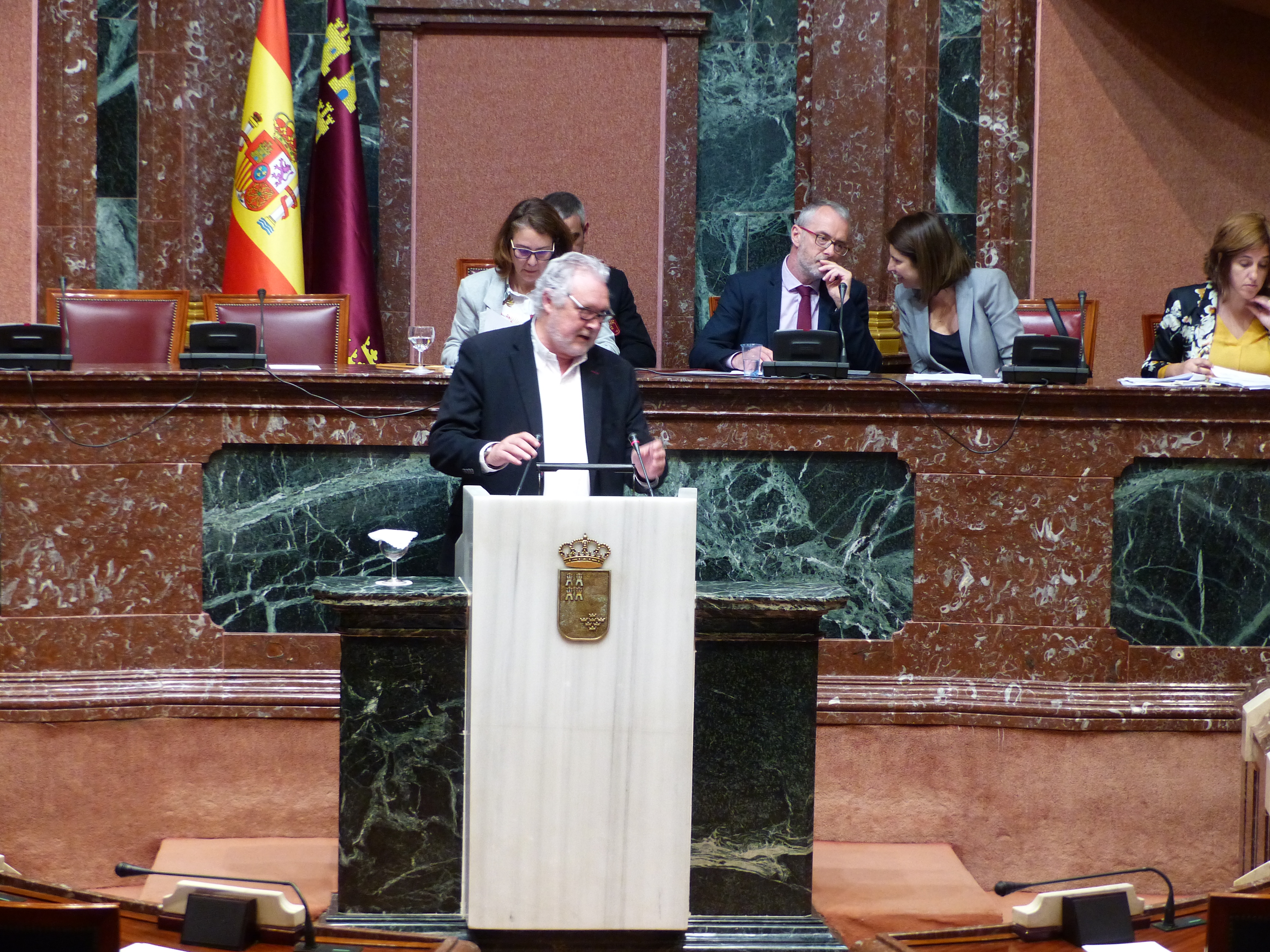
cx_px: 635
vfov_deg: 17.8
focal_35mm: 83
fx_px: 3045
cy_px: 476
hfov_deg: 23.6
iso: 400
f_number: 2.8
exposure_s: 1/20
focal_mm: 15
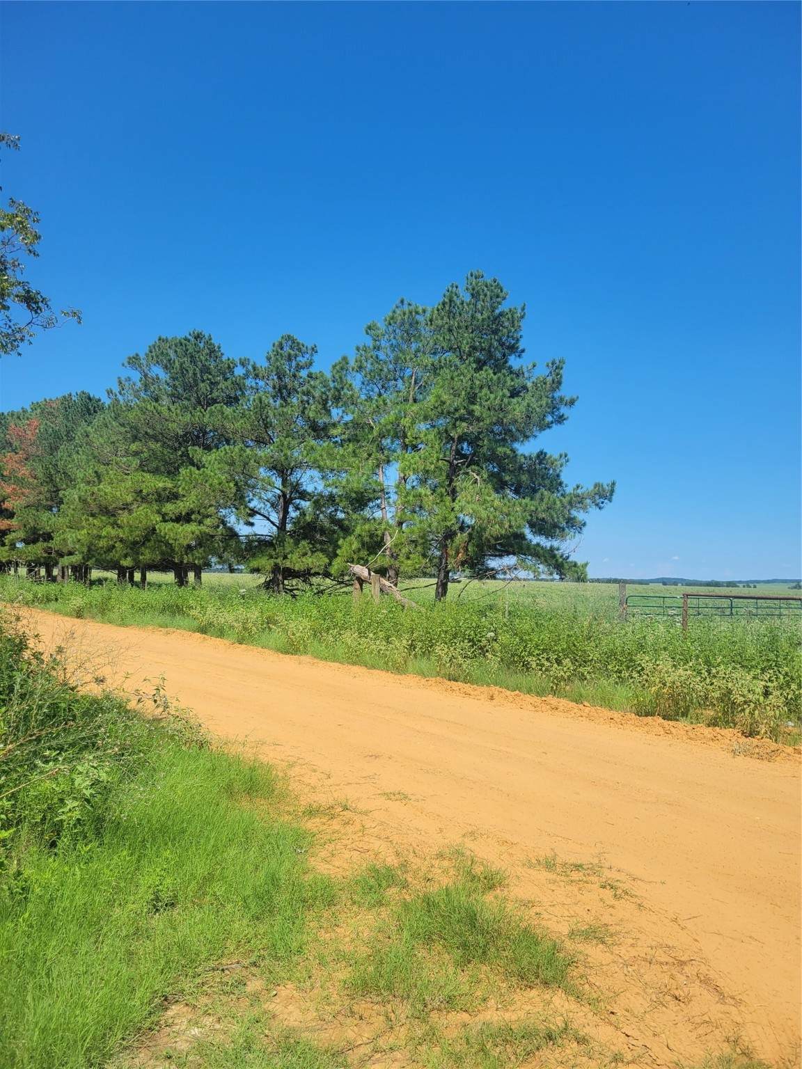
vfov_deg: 67.3
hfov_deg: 53.1
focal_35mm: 26
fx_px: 803
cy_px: 534
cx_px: 401
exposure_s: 1/2551
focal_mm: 5.4
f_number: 1.8
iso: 40
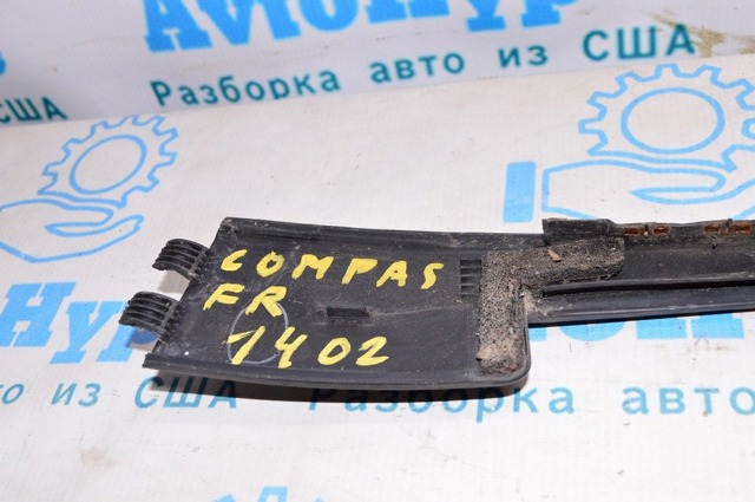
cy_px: 251
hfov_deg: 46.5
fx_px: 880
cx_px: 378
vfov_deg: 31.8
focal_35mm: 42
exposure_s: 1/160
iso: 1600
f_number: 8
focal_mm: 28
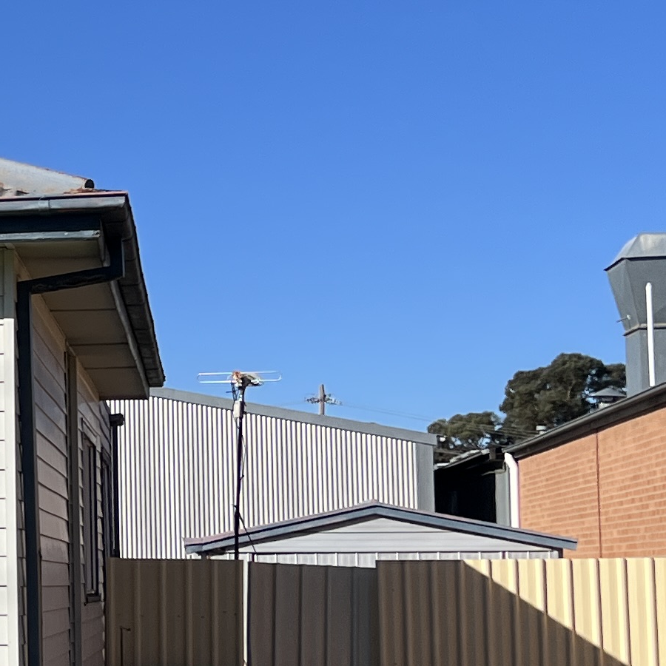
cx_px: -310
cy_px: 408
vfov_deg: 16.9
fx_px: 2242
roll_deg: -1.7
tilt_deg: +3.5
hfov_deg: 15.7
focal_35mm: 103
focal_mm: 5.7
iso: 50
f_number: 1.5
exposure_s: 1/6211
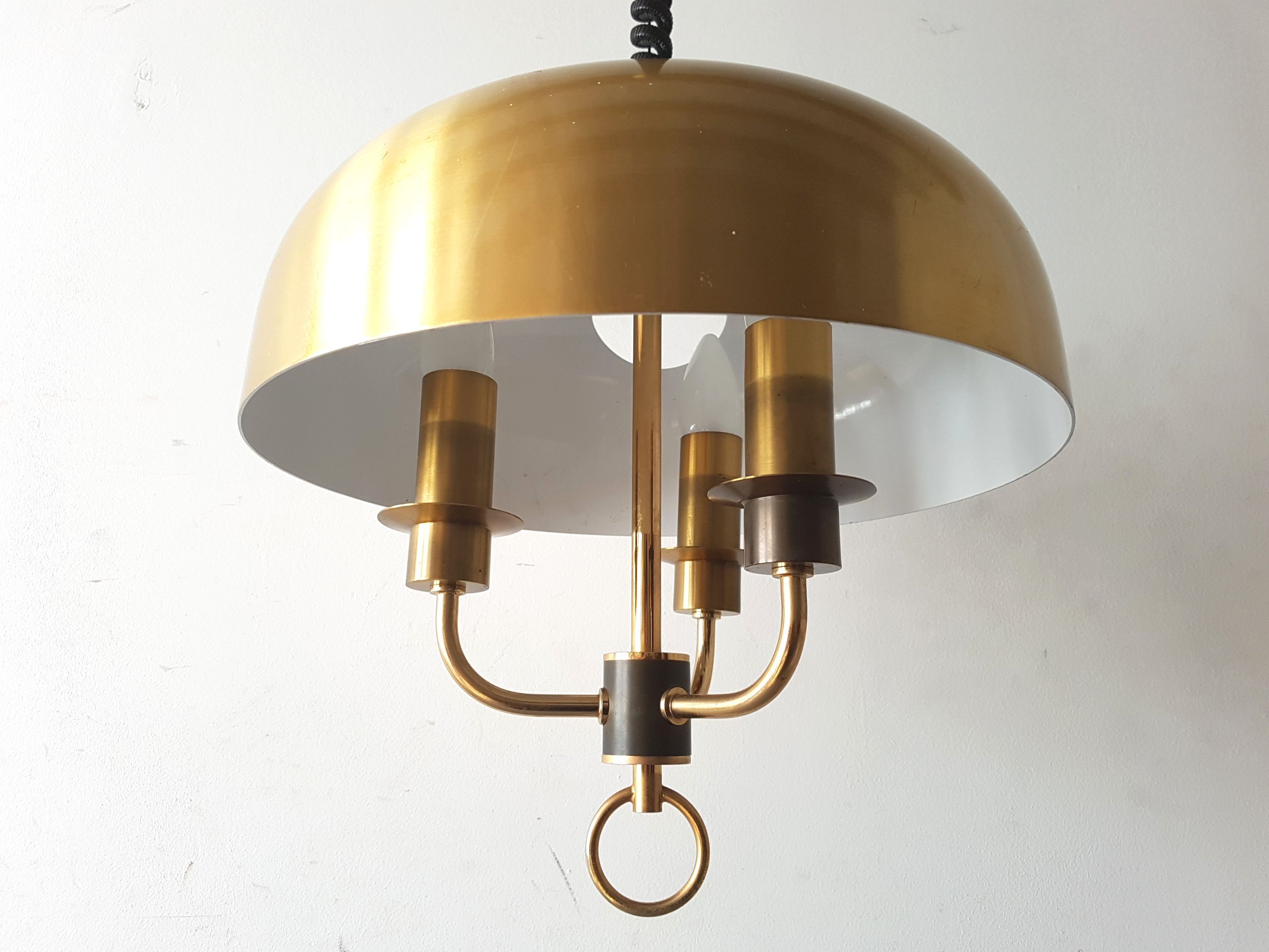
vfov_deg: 53.1
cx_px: 634
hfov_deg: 67.3
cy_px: 476
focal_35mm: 26
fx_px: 953
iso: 100
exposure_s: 1/100
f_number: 1.7
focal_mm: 4.2
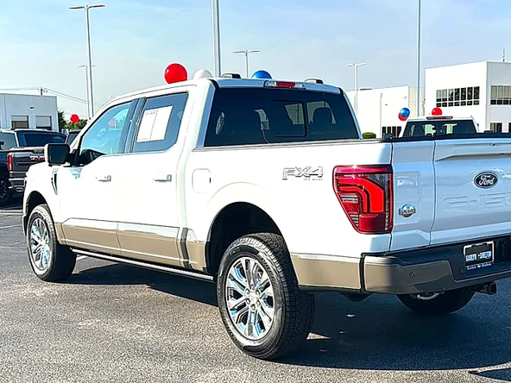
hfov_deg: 47.7
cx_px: 295
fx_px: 576
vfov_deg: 36.8
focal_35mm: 39
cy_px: 200
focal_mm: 6.86
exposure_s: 1/6667
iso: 80
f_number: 1.78
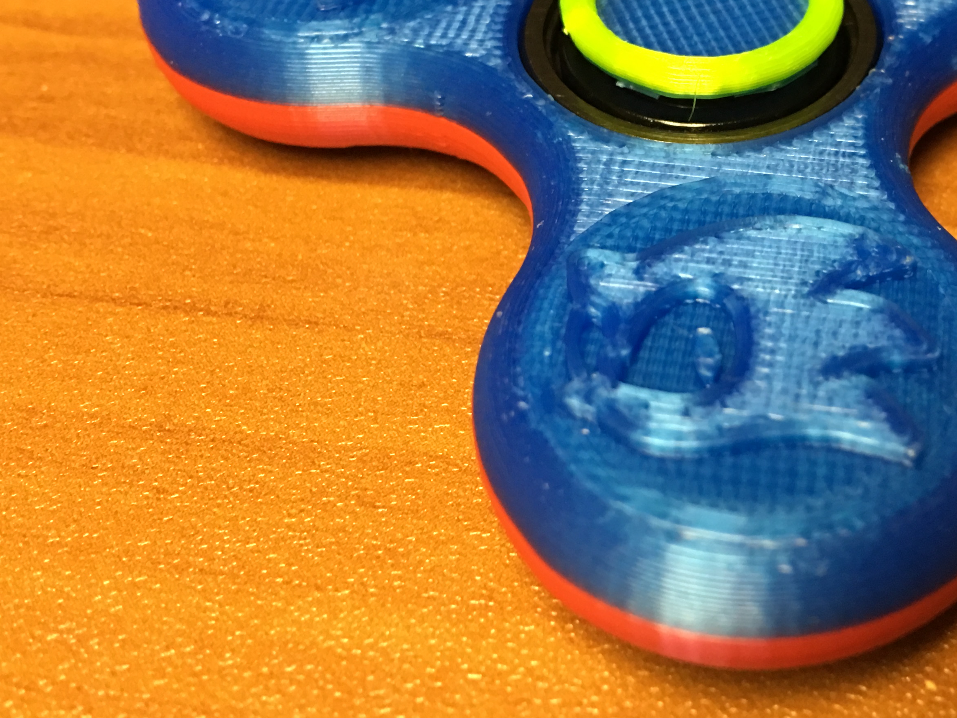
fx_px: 1382
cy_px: 201
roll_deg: +0.5
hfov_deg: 37.3
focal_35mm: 50
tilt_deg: -42.4
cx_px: 713
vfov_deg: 28.8
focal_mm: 4.15
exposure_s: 1/10
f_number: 2.2
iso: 100
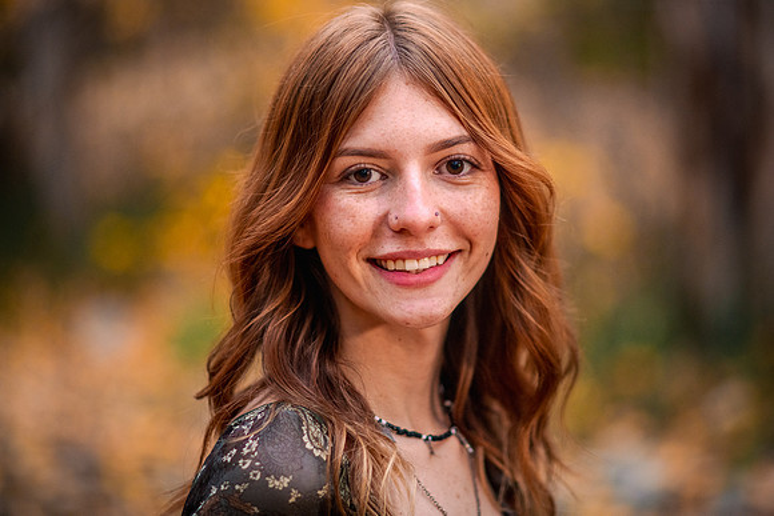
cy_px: 251
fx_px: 2323
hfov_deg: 18.9
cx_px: 398
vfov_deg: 12.7
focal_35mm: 108
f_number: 2
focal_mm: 105
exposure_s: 1/100
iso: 1250
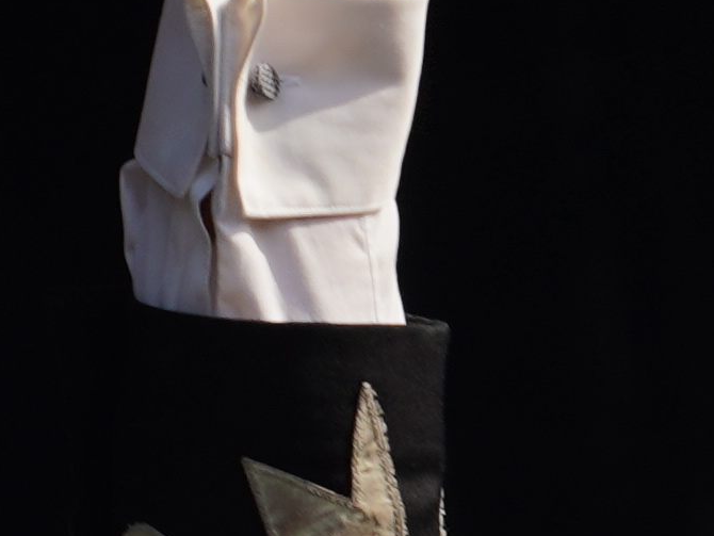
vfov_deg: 1.6
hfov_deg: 2.2
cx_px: 1607
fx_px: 18653
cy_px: 1845
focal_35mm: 904
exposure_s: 1/400
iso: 100
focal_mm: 105
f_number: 7.1
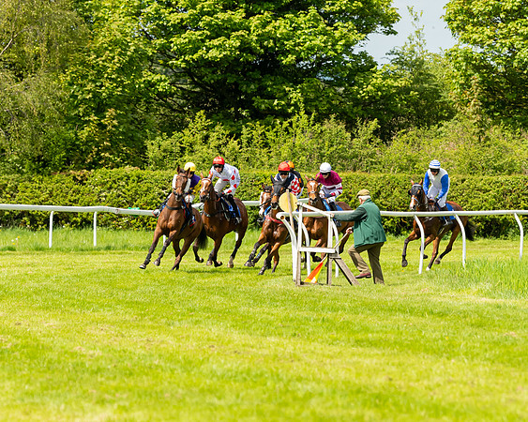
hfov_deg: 6.2
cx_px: 213
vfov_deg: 4.9
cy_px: 203
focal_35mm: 313
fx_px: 4889
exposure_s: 1/3200
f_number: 4
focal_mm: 170
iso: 400
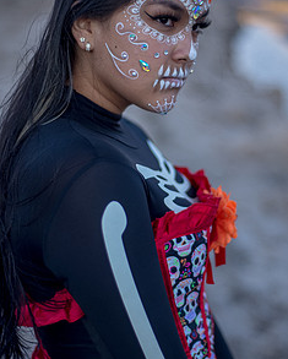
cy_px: 149
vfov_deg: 26.3
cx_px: 167
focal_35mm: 72
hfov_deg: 21.3
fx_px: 766
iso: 100
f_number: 1.8
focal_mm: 50
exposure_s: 1/1600
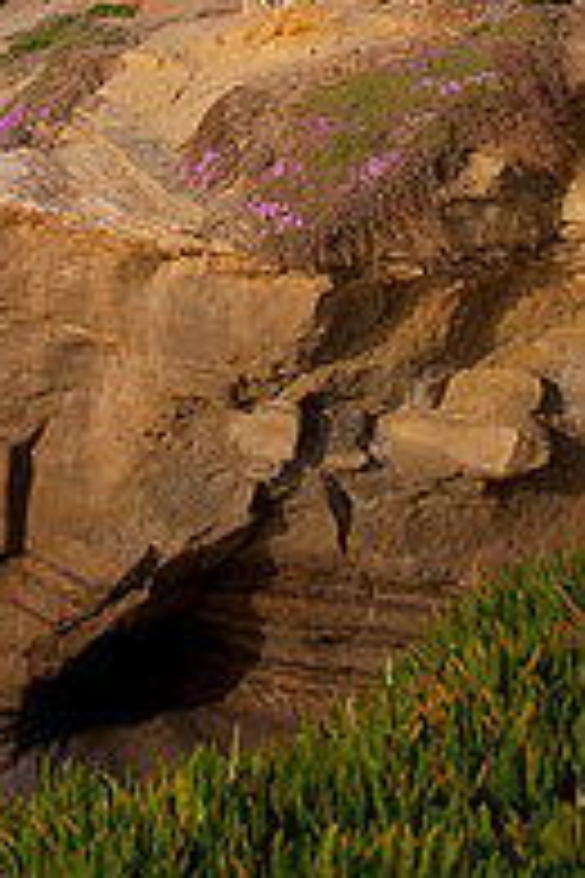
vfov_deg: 16.5
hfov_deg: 11.1
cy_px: -41
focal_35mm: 121
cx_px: -79
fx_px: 2953
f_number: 5
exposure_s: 1/1000
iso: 200
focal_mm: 35
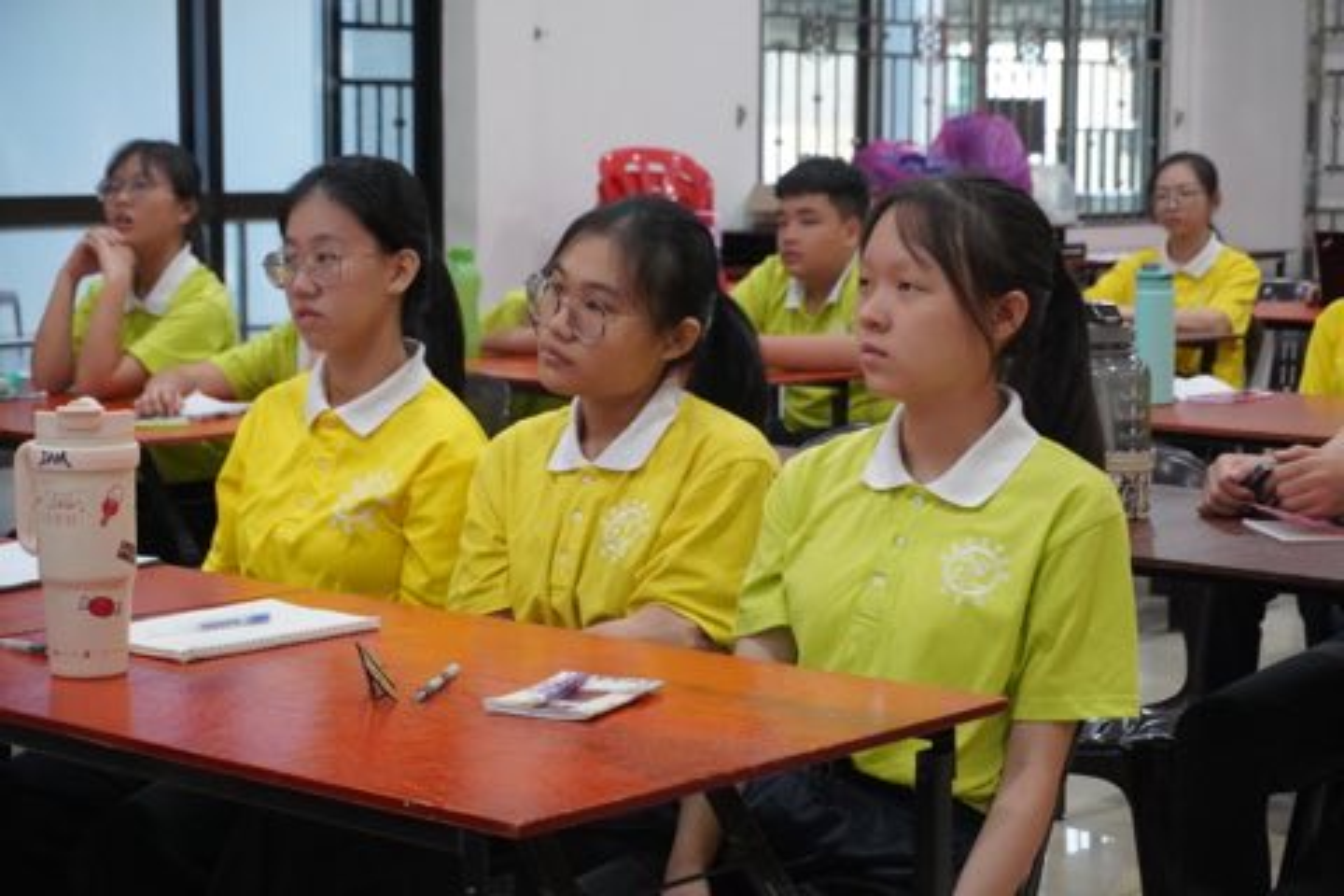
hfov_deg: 27.0
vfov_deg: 18.2
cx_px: 672
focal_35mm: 75
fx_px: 2800
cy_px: 448
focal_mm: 50
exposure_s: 1/160
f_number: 5.6
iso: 5000
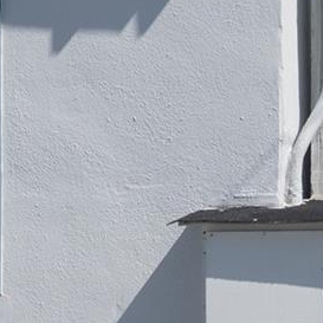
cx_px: -290
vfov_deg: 8.1
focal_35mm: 217
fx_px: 2291
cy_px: 167
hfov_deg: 7.8
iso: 100
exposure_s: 1/640
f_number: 8
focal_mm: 34
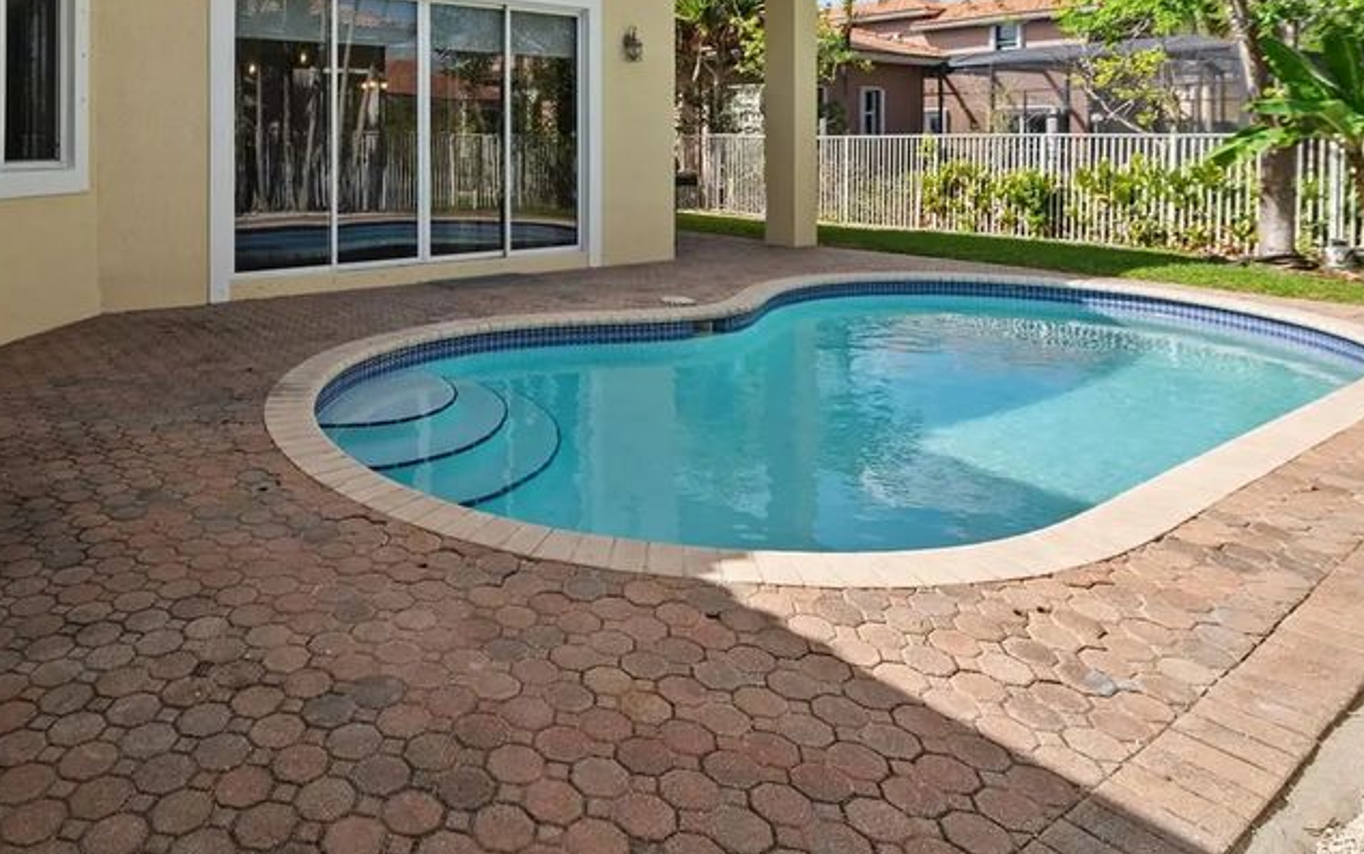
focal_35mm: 23
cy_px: 155
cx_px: 424
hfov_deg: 74.1
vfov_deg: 49.5
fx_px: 855
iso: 200
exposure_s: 1/200
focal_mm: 14
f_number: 8
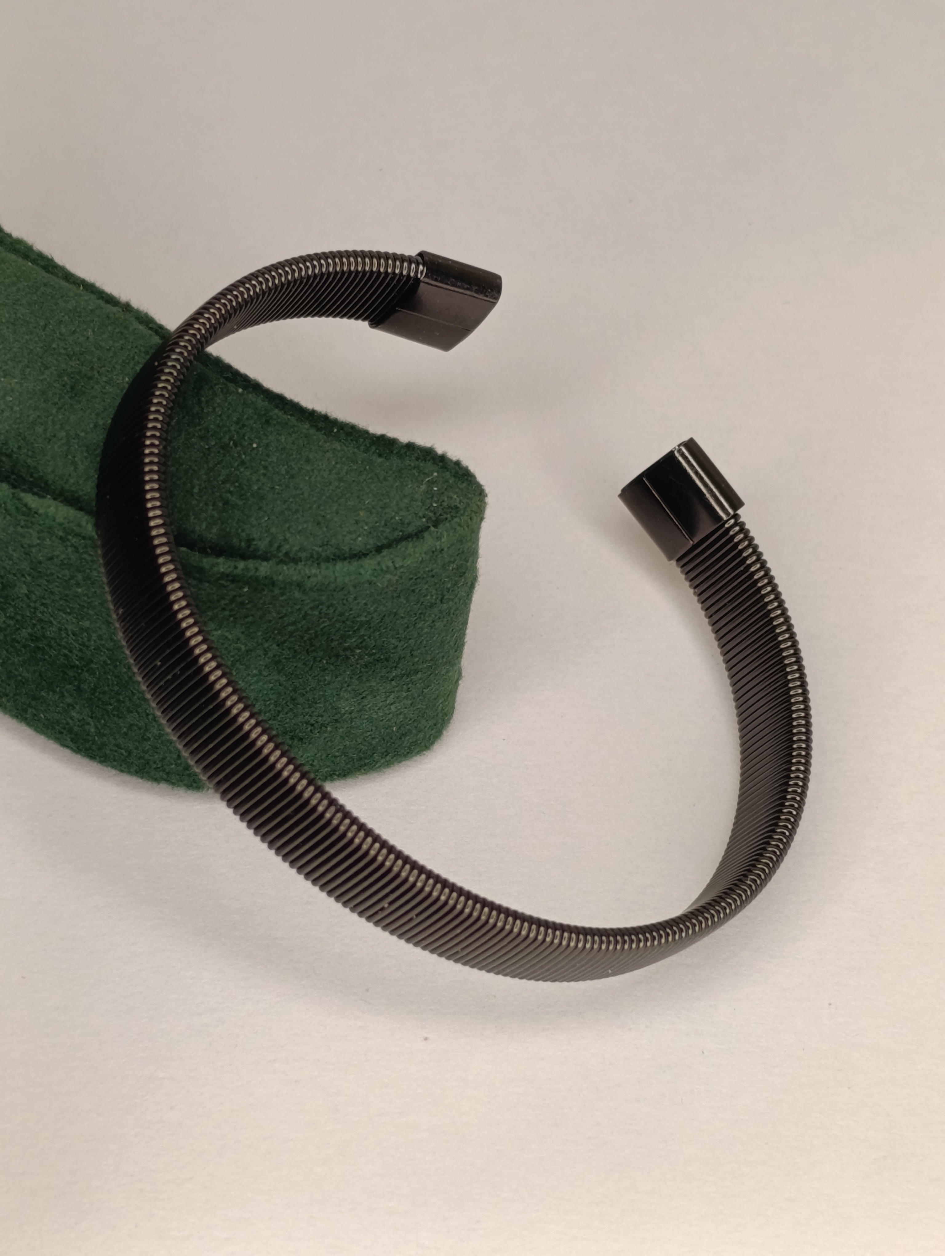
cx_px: 472
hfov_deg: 16.1
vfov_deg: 21.3
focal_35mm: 92
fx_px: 3340
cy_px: 628
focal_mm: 6.11
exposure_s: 1/99.9
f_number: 1.65
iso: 112
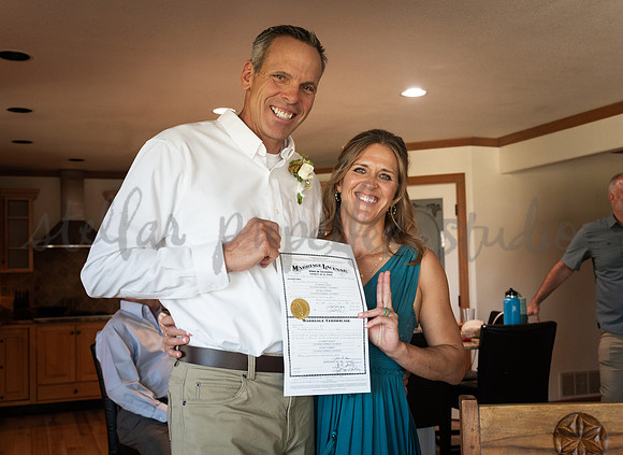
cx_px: 310
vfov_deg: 35.8
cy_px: 241
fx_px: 704
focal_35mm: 39
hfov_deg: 47.7
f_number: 4.8
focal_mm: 35
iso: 800
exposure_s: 1/125
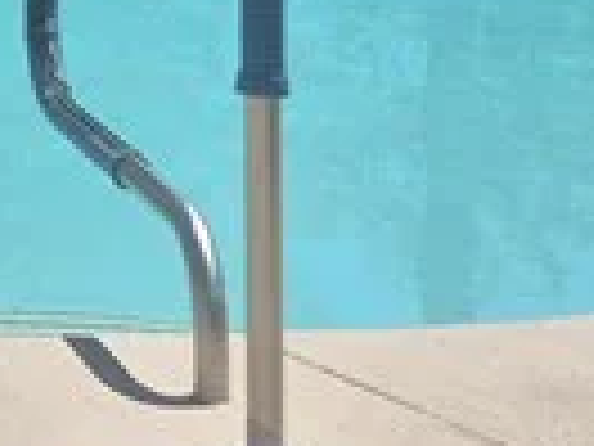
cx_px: -976
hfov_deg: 9.5
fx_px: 3054
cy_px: -500
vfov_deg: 7.9
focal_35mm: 178
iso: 25
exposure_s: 1/2352
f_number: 1.8
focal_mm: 5.4
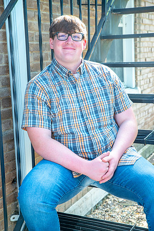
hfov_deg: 21.9
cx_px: 77
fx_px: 398
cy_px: 116
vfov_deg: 32.4
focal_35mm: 62
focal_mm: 62
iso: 320
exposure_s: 1/80
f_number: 7.1
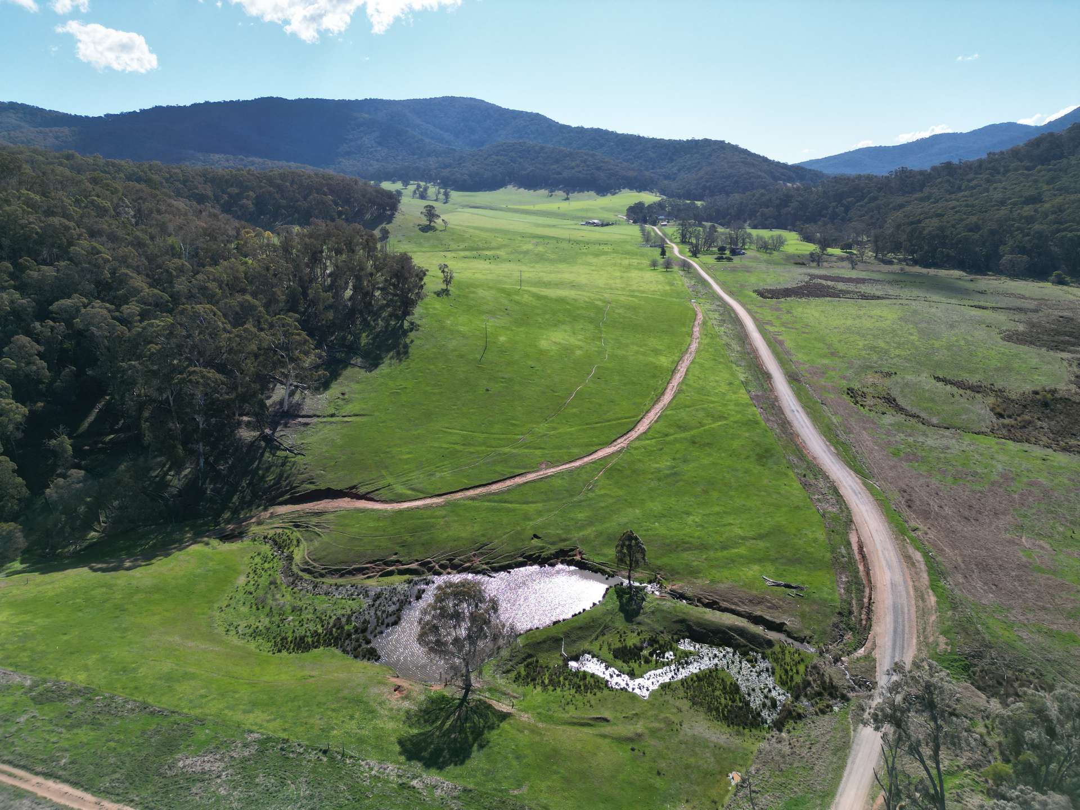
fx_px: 749
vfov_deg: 56.8
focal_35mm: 24
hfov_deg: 71.6
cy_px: 405
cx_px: 540
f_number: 1.7
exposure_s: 1/3200
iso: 200
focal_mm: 6.72
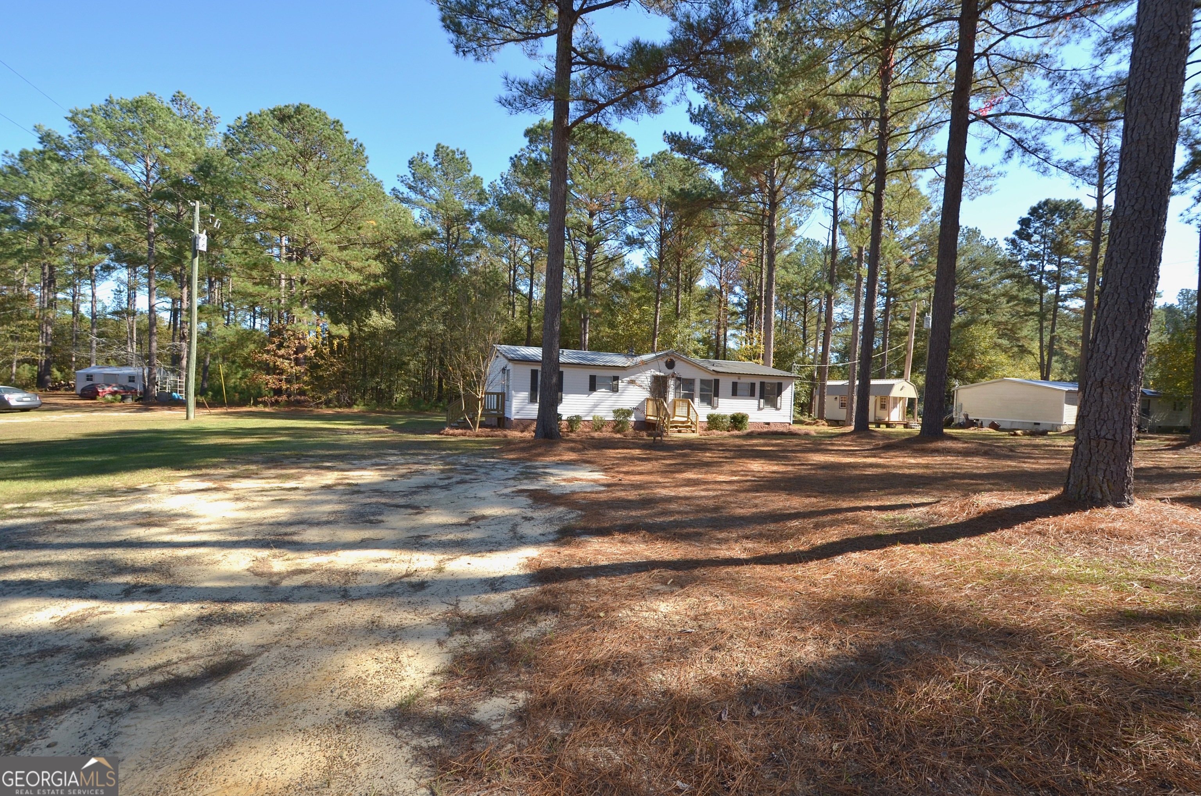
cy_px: 398
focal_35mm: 15
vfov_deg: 77.1
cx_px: 600
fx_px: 499
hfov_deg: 100.5
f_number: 8
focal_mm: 10
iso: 200
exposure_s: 1/200
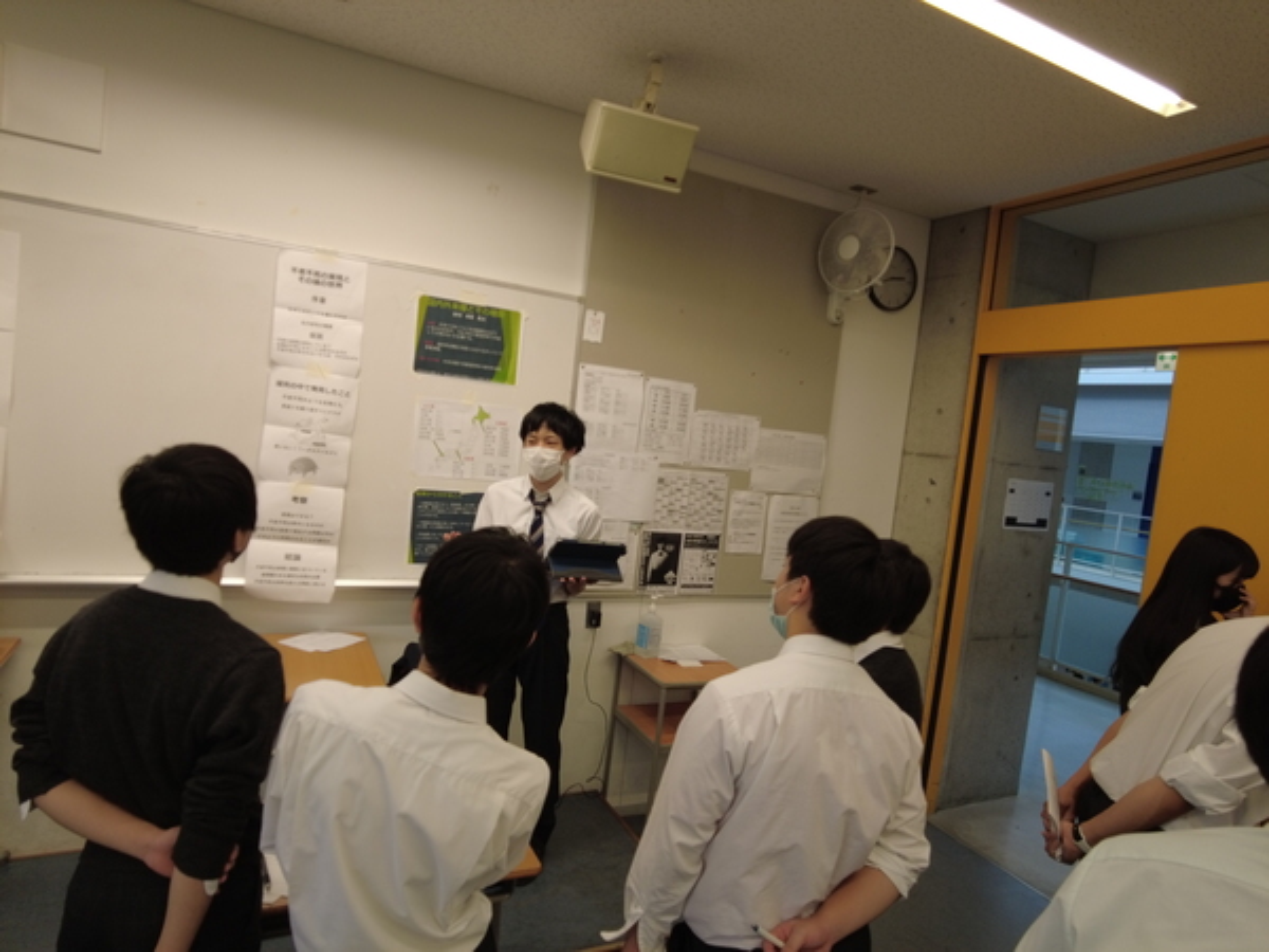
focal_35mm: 20
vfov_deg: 66.0
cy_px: 476
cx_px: 634
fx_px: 733
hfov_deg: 81.7
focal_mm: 4.4
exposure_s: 1/40
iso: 100
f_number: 1.8
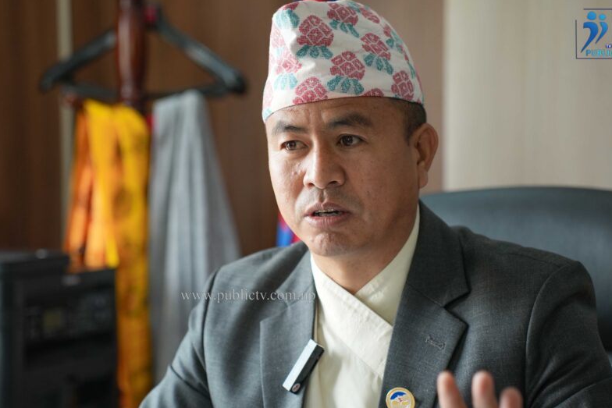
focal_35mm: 98
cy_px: 239
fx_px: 1666
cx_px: 272
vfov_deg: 14.0
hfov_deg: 20.8
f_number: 2.8
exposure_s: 1/125
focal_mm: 75
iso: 640
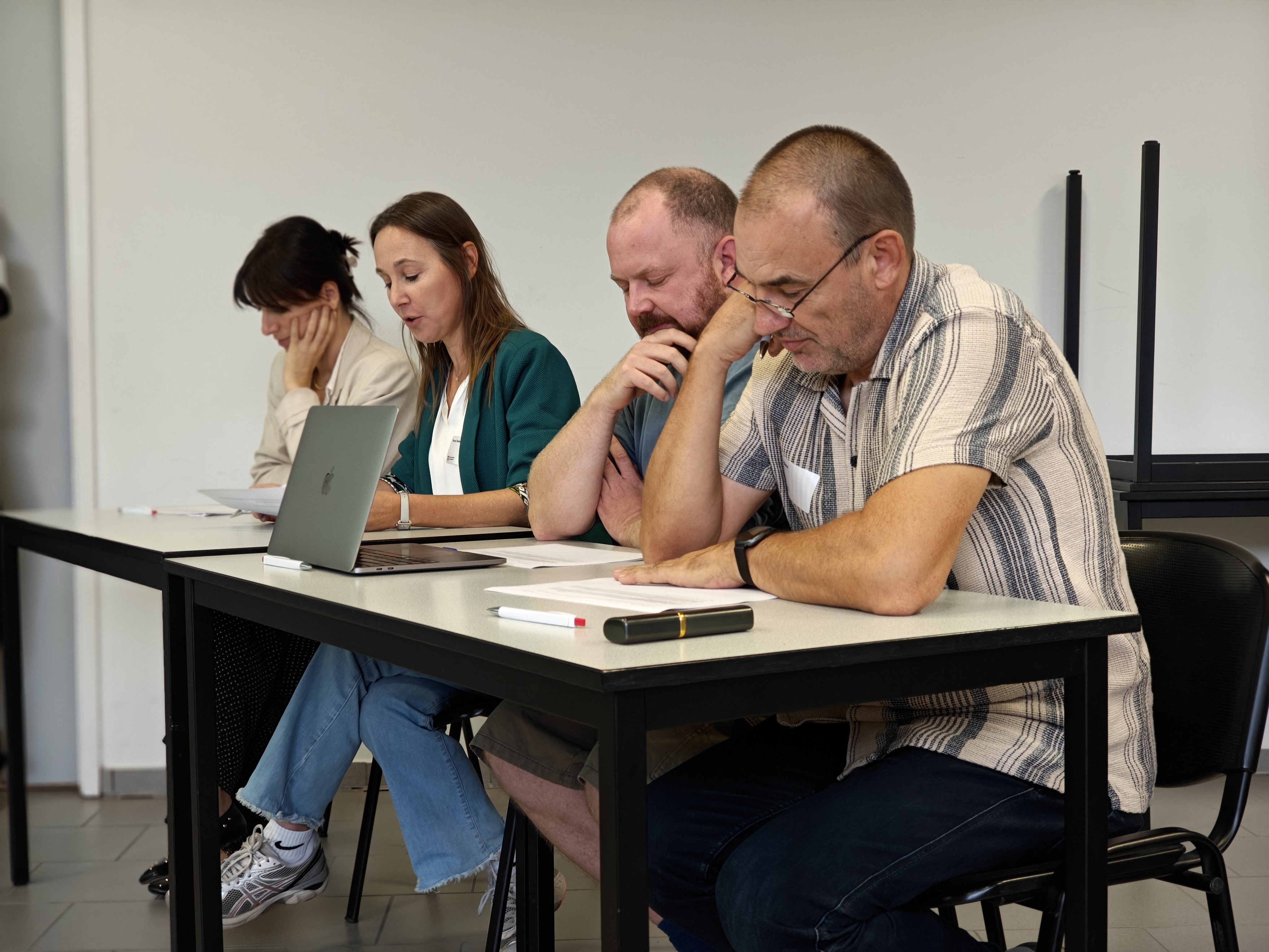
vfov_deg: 30.9
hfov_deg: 40.4
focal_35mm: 47
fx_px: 1723
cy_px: 476
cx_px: 634
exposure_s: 1/100
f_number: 4.5
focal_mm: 7.1
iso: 1000
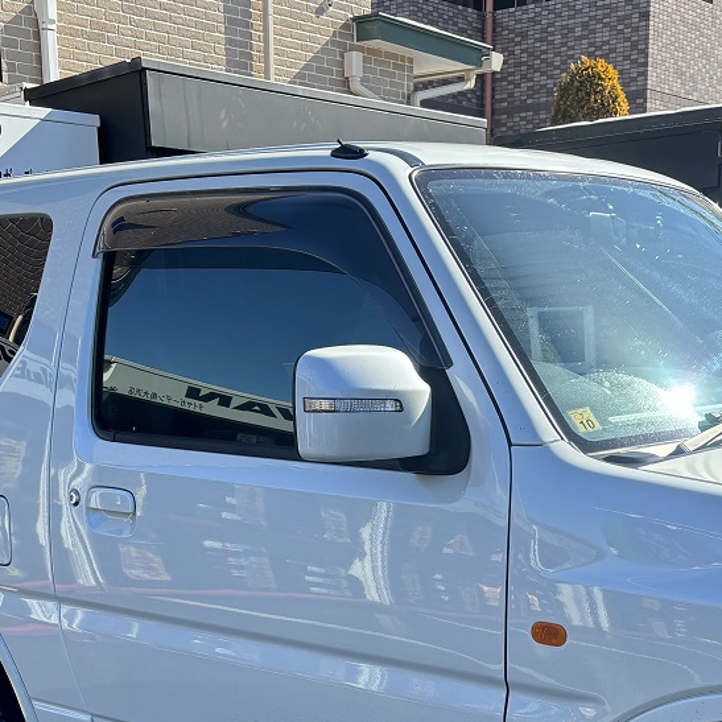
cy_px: 658
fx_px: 1416
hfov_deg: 28.6
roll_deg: -0.3
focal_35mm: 60
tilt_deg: -12.9
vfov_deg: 27.5
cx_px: 401
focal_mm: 5.96
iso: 50
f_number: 1.6
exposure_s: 1/1103
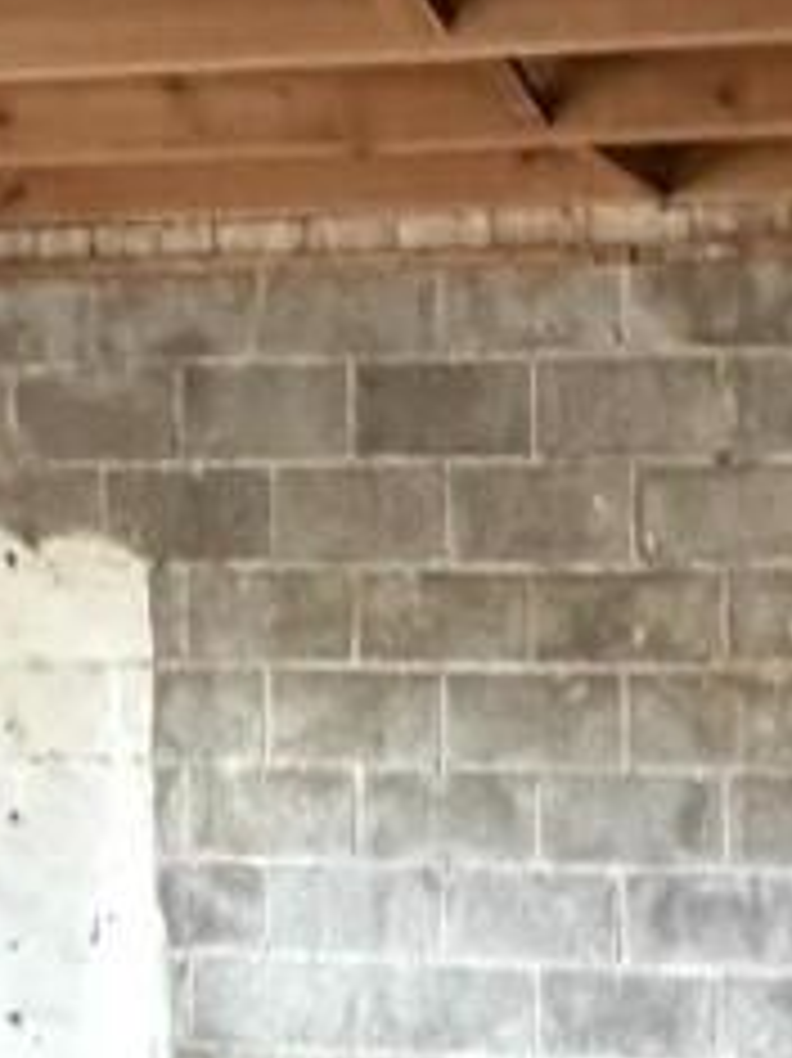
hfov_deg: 19.5
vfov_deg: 30.7
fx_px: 1863
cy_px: 891
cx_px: 1314
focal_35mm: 61
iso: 1250
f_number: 2.2
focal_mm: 2.22
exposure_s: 1/60
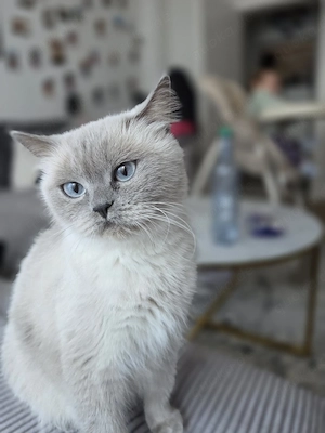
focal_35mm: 23
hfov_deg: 58.9
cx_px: 162
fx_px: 288
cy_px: 216
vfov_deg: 73.9
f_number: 1.4
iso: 400
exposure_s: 1/204
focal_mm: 6.5
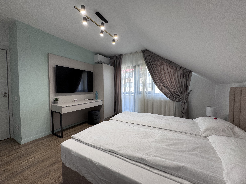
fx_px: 99
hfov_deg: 102.1
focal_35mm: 14
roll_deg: -0.1
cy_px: 92
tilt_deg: -2.2
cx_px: 123
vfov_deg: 85.7
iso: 80
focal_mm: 2.22
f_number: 2.2
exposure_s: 1/100
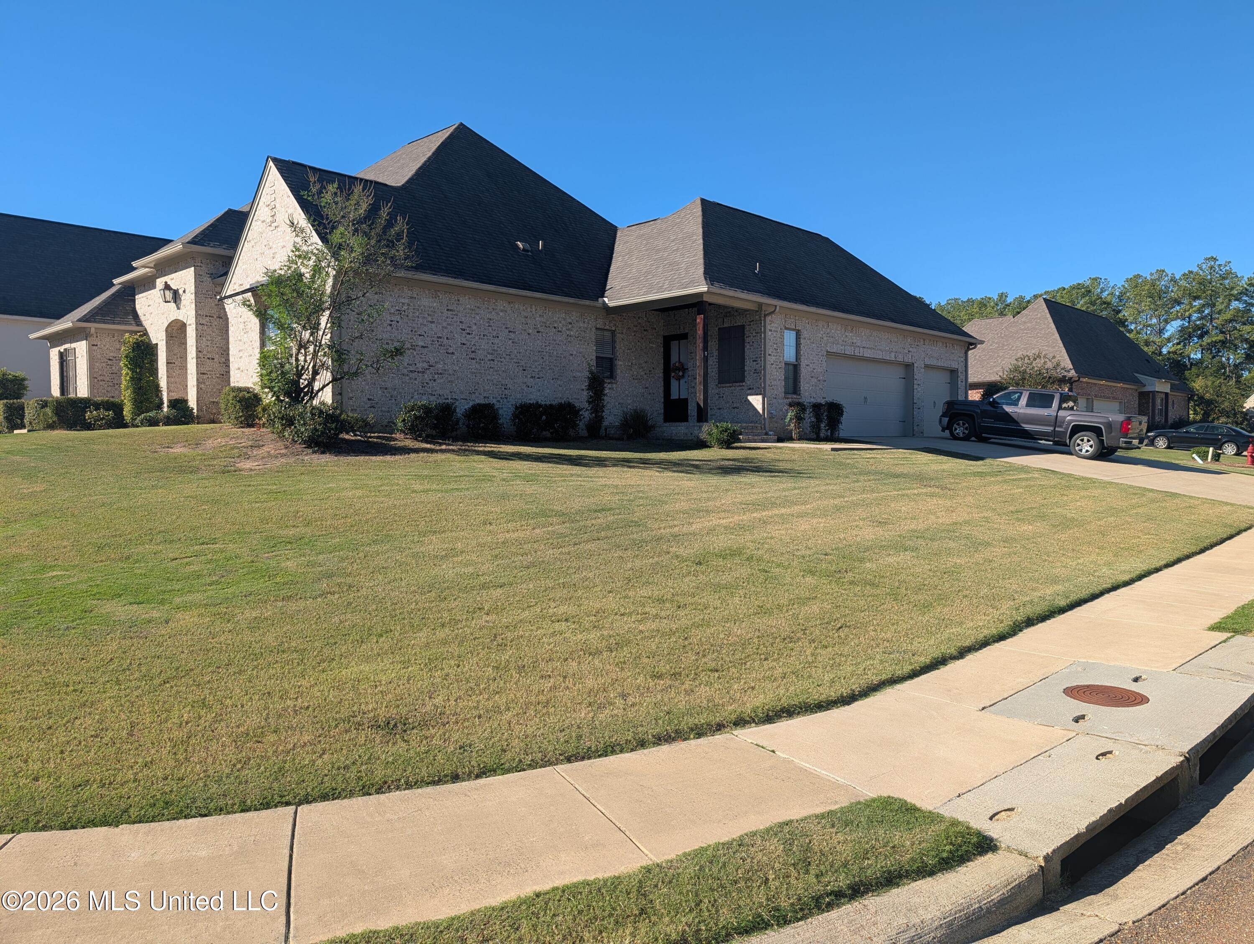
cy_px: 472
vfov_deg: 56.9
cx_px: 627
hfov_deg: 71.5
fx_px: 871
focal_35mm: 24
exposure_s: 1/744
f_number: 1.68
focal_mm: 6.9
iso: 17
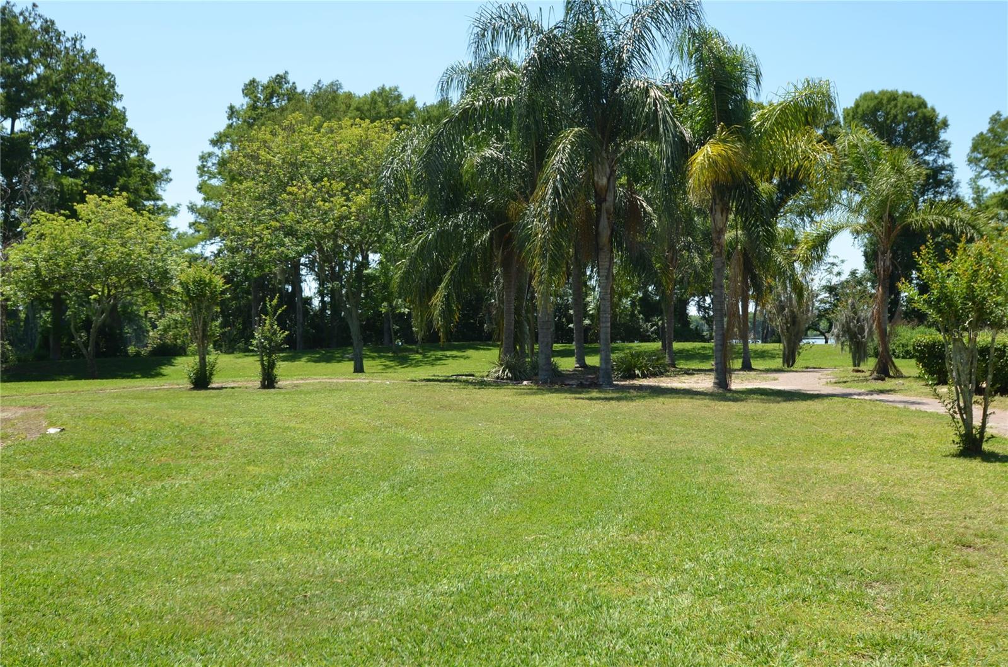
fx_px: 1006
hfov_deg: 53.2
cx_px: 504
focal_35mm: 36
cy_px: 334
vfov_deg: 36.7
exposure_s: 1/250
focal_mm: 24
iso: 180
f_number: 8
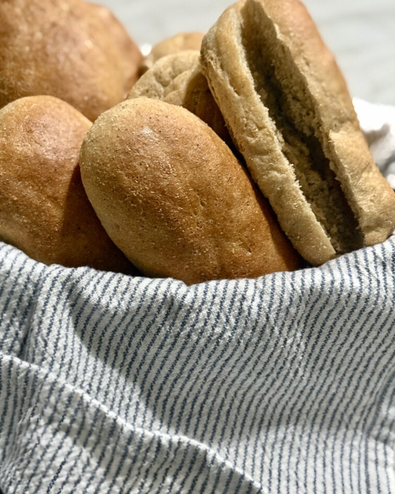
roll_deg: -4.2
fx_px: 745
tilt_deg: -39.2
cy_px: 228
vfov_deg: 36.6
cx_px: 200
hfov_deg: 29.7
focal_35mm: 51
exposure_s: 1/40
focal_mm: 6.76
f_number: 1.78
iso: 500
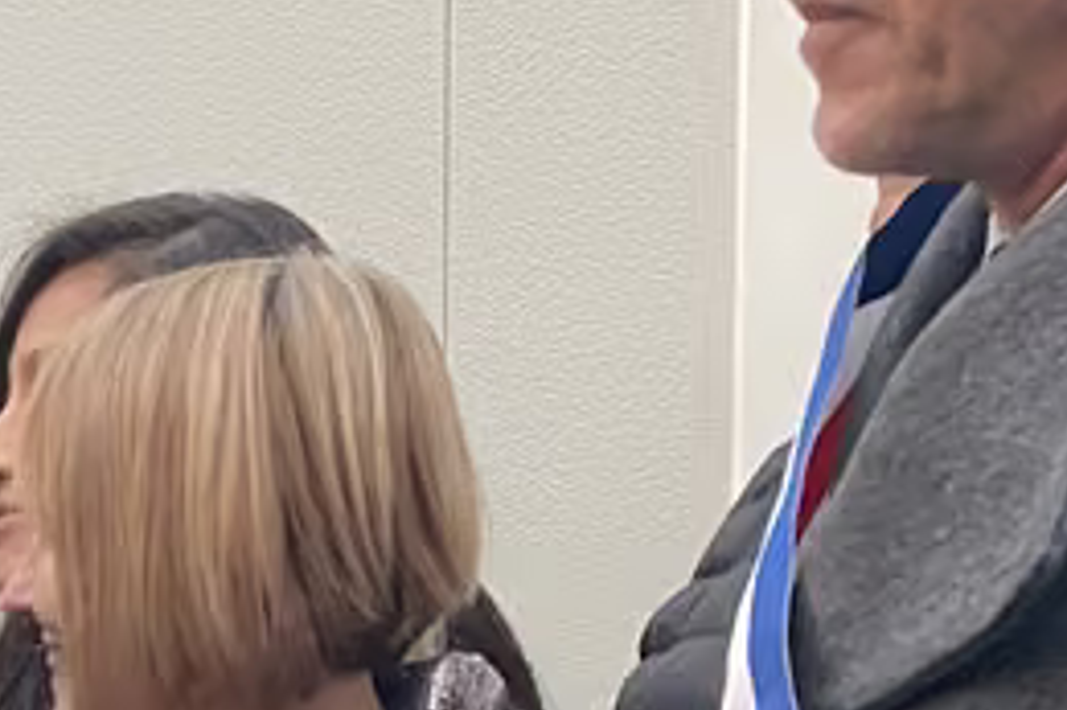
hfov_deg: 15.2
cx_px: -525
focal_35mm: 125
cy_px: 1342
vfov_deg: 10.2
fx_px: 3702
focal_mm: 4.25
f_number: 1.8
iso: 250
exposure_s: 1/60
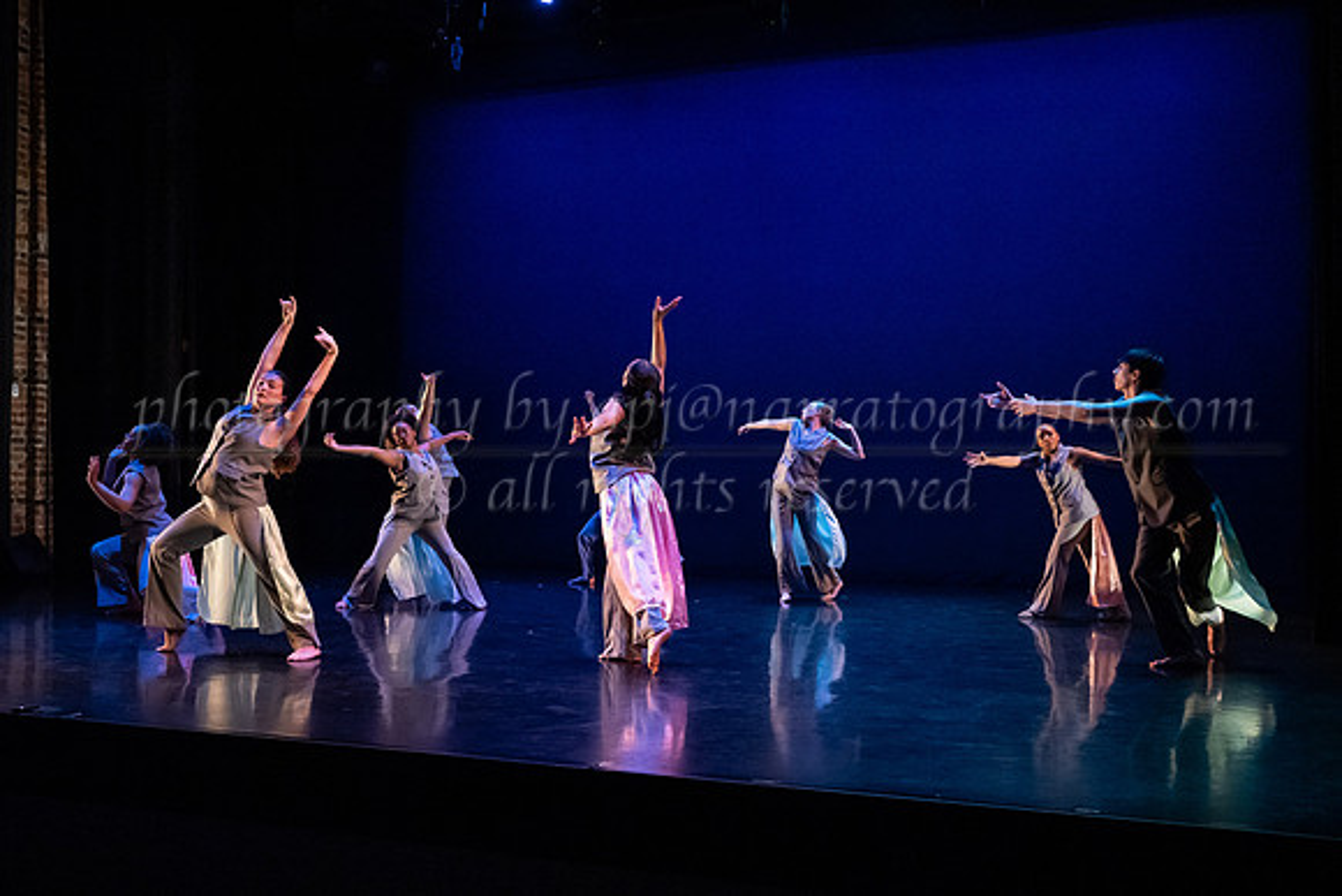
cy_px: 479
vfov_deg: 34.1
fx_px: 1461
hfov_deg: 49.3
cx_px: 613
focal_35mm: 39
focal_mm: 36
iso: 6400
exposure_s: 1/400
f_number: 4.5
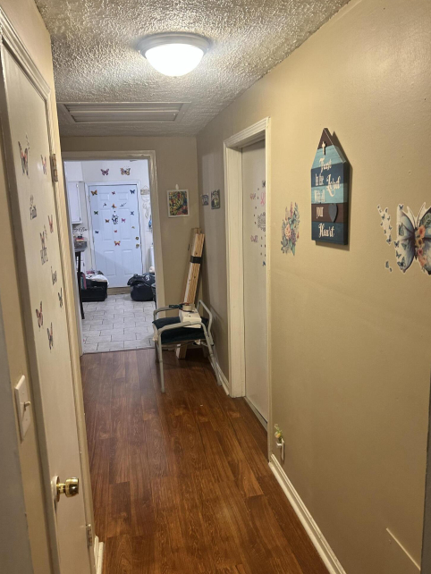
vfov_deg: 65.3
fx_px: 448
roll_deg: +2.3
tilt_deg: -11.1
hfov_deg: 51.4
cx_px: 208
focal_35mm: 27
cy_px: 286
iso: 160
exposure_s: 1/60
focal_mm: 5.7
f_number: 1.5
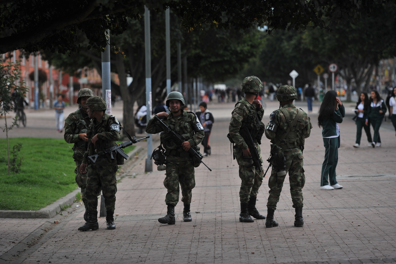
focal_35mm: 161
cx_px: 198
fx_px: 1771
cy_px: 132
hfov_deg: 12.8
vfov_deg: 8.5
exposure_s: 1/1250
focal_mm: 160
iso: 200
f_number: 4
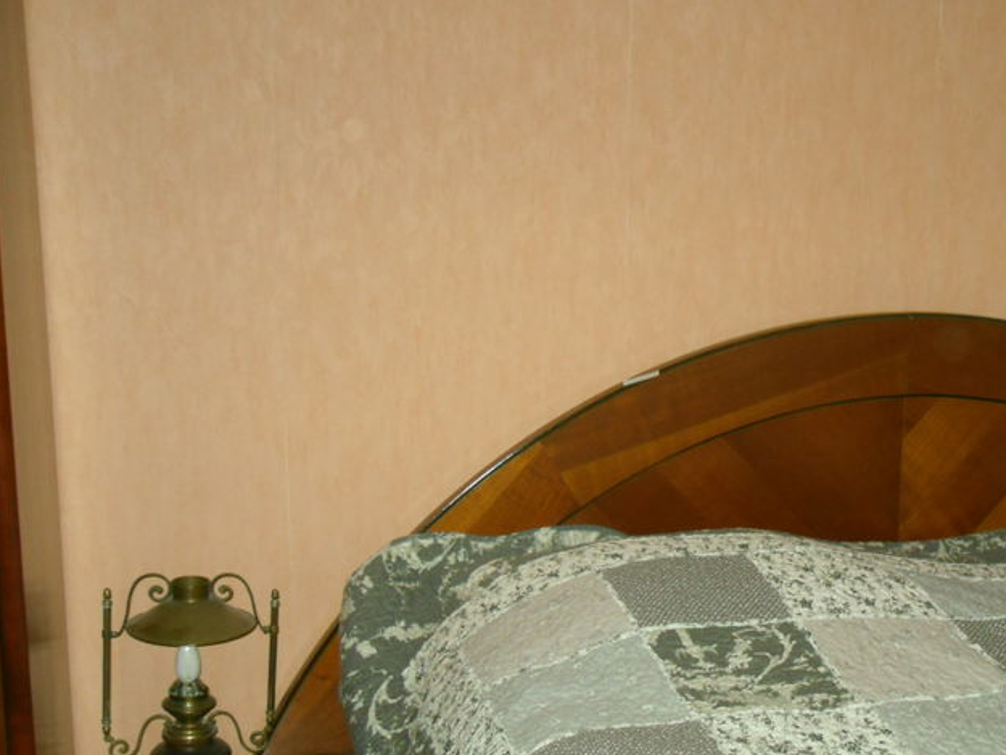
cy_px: 547
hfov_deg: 26.6
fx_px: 2093
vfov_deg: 20.3
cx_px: 773
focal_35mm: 72
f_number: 3.5
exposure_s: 1/45
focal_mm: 6.3
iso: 200
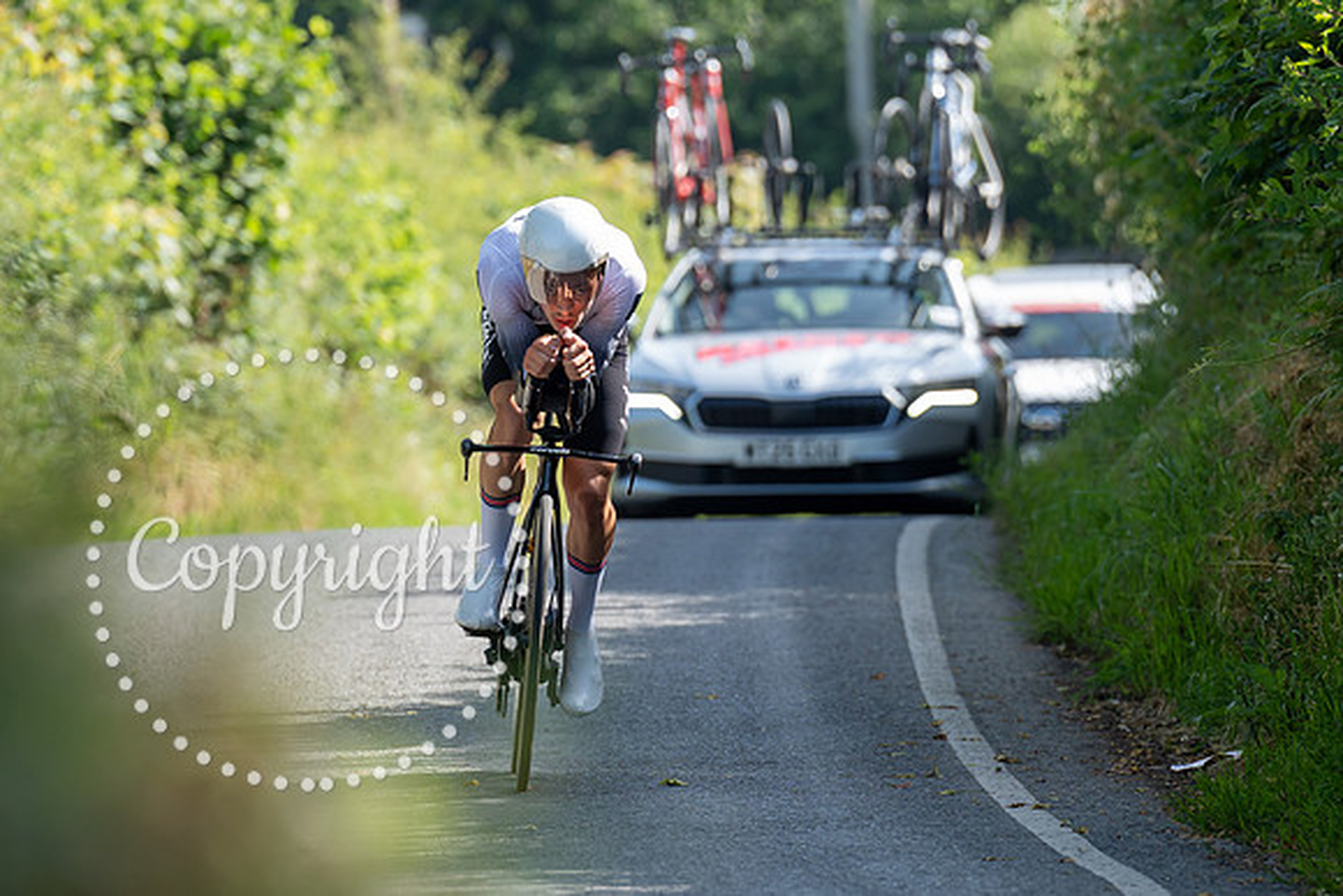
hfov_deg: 4.8
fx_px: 15901
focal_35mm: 426
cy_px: 564
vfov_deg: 3.2
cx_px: 516
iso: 320
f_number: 3.5
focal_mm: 200
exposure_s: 1/1000
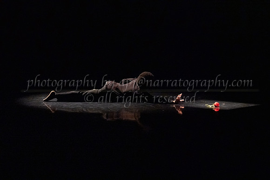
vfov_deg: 11.4
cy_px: 90
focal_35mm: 120
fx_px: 900
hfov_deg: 17.1
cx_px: 135
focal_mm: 120
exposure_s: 1/500
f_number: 3.5
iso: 5000
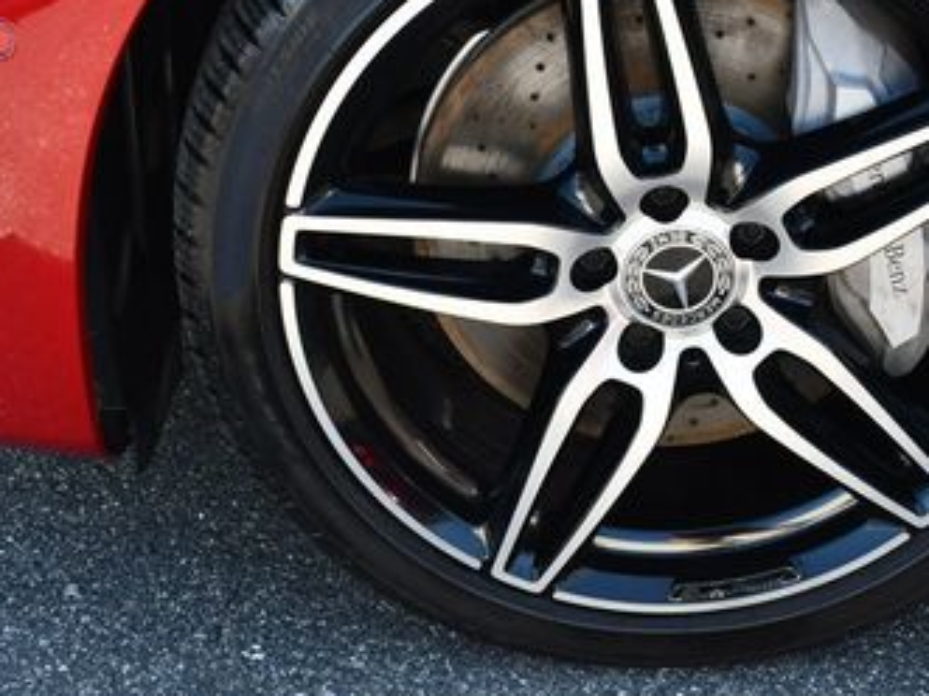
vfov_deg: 18.0
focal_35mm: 82
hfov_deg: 23.7
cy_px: 258
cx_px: 643
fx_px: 2200
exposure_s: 1/250
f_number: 5.6
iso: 400
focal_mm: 22
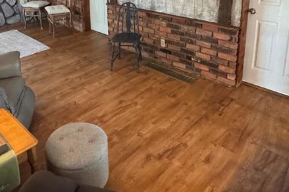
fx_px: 273
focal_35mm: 34
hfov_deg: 55.3
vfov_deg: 36.5
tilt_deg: -16.0
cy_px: 21
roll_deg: +2.7
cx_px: 111
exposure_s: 1/40
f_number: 2.2
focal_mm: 2.22
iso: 1250
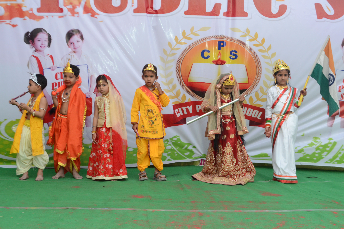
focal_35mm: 51
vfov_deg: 26.5
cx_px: 172
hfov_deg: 38.9
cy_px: 114
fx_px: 487
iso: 400
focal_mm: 34
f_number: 7.1
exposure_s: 1/125
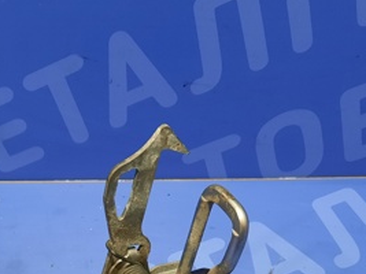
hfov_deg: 31.8
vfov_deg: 23.0
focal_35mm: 60
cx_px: 103
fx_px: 634
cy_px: 301
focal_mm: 4.6
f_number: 2
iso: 400
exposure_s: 1/25
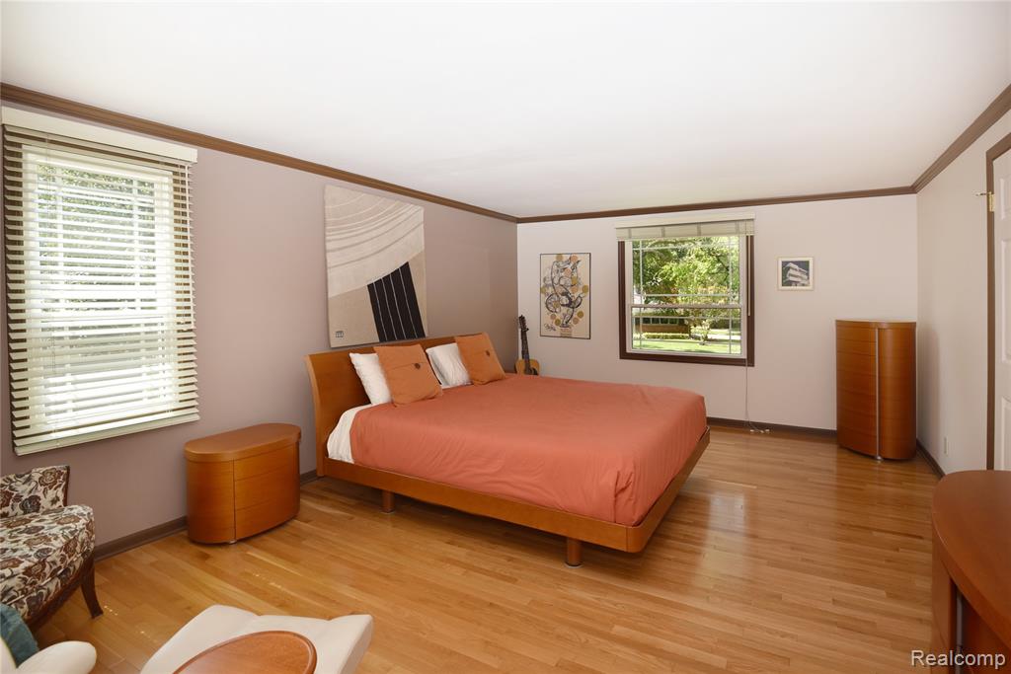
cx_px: 506
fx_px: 477
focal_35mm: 17
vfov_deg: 70.5
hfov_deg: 93.3
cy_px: 337
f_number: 7.1
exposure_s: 1/60
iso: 125
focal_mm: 17
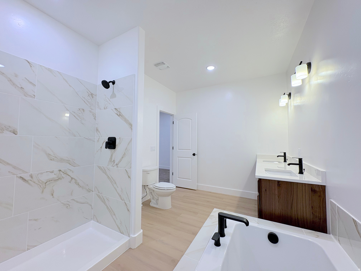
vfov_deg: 85.7
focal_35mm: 14
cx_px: 180
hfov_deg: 102.1
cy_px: 136
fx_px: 146
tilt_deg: +3.0
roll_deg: +0.3
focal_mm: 2.22
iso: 100
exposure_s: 1/120
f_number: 2.2
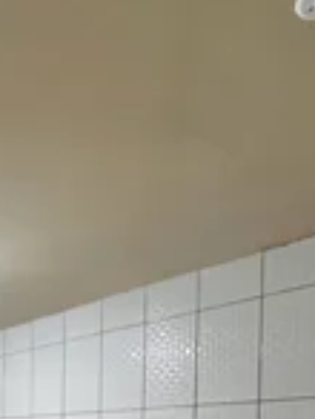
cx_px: -74
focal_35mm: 37
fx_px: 448
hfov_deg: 31.6
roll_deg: -0.6
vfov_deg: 40.7
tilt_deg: -0.6
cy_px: 456
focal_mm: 2.22
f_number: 2.2
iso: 320
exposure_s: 1/120
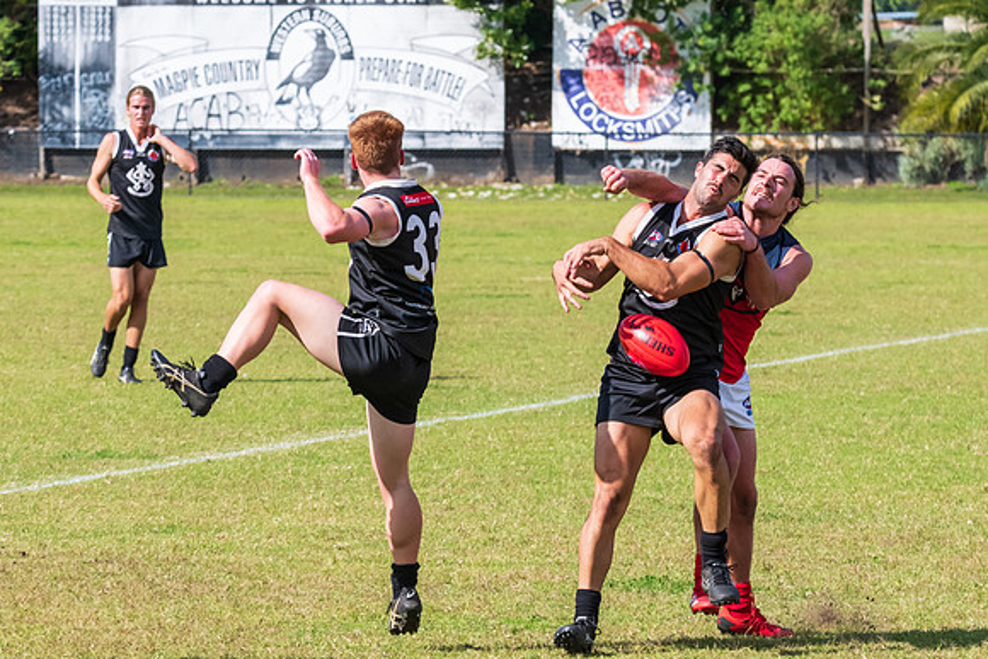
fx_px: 8698
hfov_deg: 6.5
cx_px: 624
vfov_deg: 4.3
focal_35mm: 317
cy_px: 137
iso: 1250
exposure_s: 1/1600
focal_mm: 200
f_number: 13
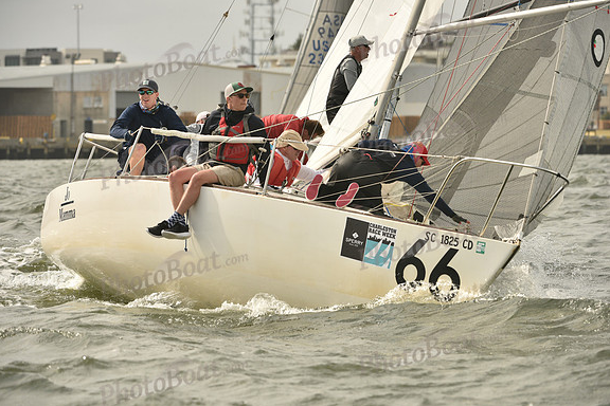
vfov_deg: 5.5
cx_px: 304
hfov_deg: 8.2
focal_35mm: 252
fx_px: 4270
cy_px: 202
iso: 320
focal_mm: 250
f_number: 7.1
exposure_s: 1/1250
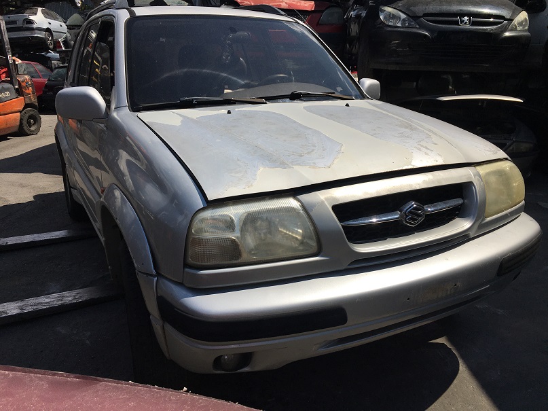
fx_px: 459
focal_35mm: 29
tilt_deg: -13.9
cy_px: 206
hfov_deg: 61.7
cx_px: 274
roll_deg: +0.1
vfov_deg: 48.2
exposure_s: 1/3846
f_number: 2.2
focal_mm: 4.15
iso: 25
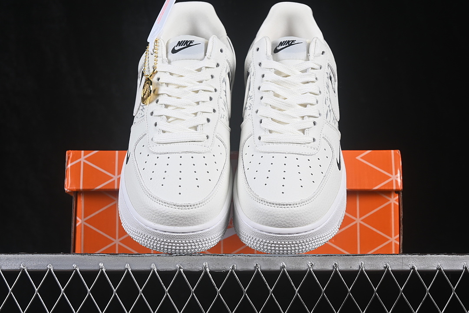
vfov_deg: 18.2
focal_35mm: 75
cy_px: 156
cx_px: 234
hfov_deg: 27.0
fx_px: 977
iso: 160
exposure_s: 1/80
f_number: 8
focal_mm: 50
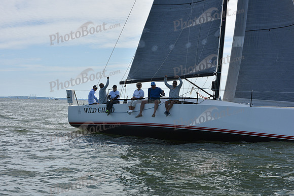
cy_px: 98
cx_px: 147
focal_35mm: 70
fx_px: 572
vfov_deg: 19.5
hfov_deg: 28.8
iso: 320
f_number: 10
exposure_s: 1/1000
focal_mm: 70
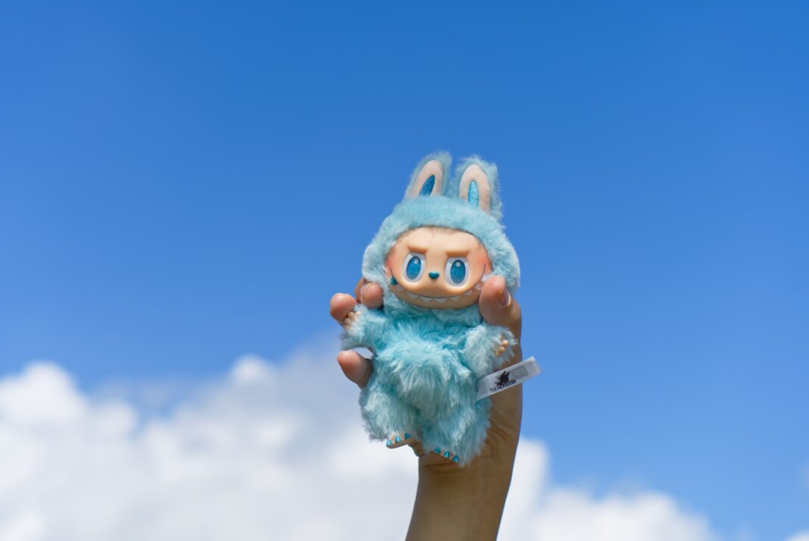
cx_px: 404
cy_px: 270
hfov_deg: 37.8
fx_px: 1181
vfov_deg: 25.8
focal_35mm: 52
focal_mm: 35
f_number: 2.8
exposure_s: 1/1600
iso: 100
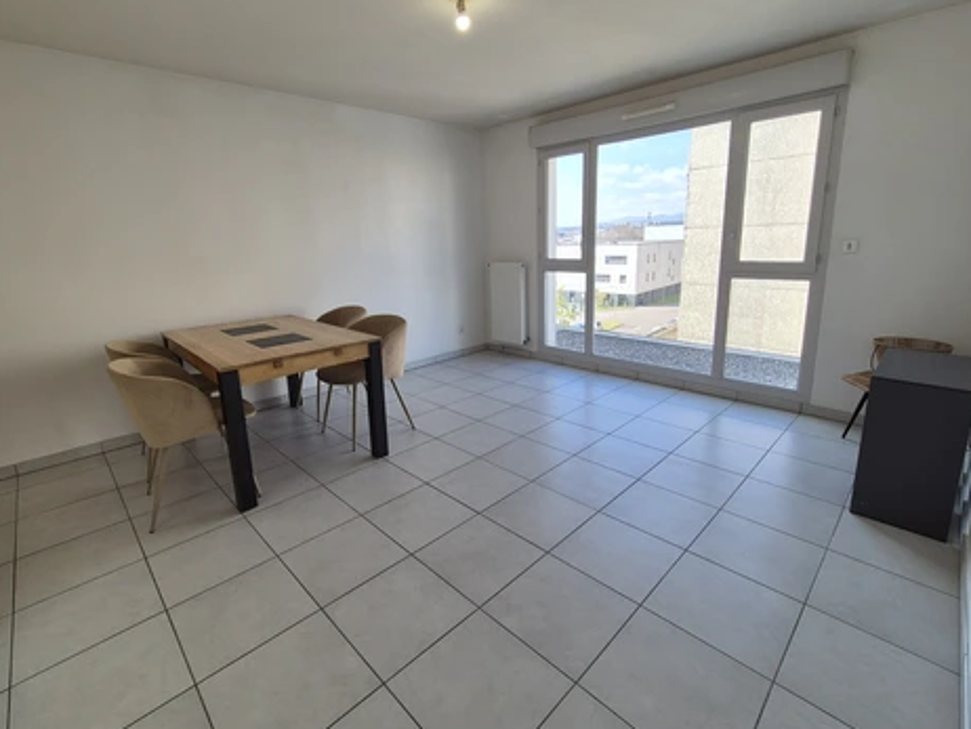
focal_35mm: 15
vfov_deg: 81.5
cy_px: 324
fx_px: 421
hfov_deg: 98.1
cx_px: 470
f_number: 2.2
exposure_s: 1/218
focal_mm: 2.2
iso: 50
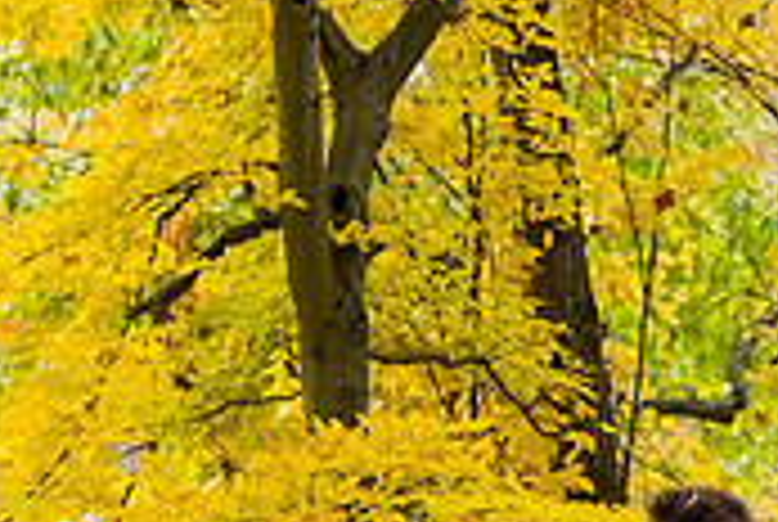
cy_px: 767
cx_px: 562
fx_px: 5434
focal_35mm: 251
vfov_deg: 5.4
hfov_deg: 8.2
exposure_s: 1/200
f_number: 7.1
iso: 1600
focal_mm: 50
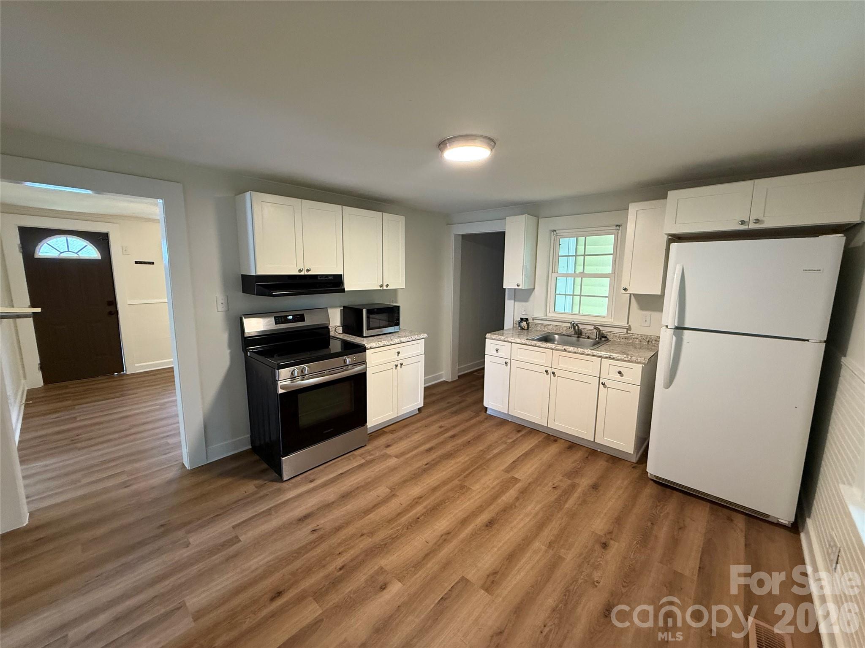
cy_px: 324
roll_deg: -1.2
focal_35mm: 14
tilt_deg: -7.7
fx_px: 350
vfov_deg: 85.7
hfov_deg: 102.1
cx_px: 432
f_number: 2.2
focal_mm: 2.22
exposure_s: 1/60
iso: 400
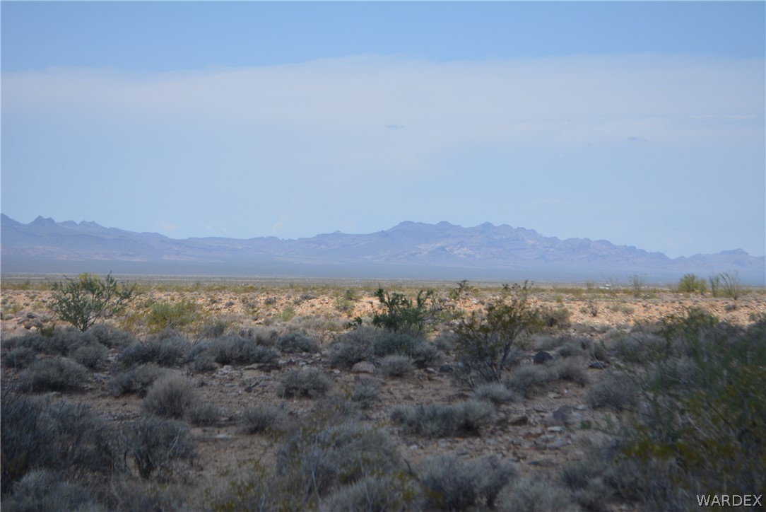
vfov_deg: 16.6
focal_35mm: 82
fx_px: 1756
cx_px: 383
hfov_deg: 24.6
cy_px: 256
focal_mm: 55
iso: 400
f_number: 7.1
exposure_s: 1/1600
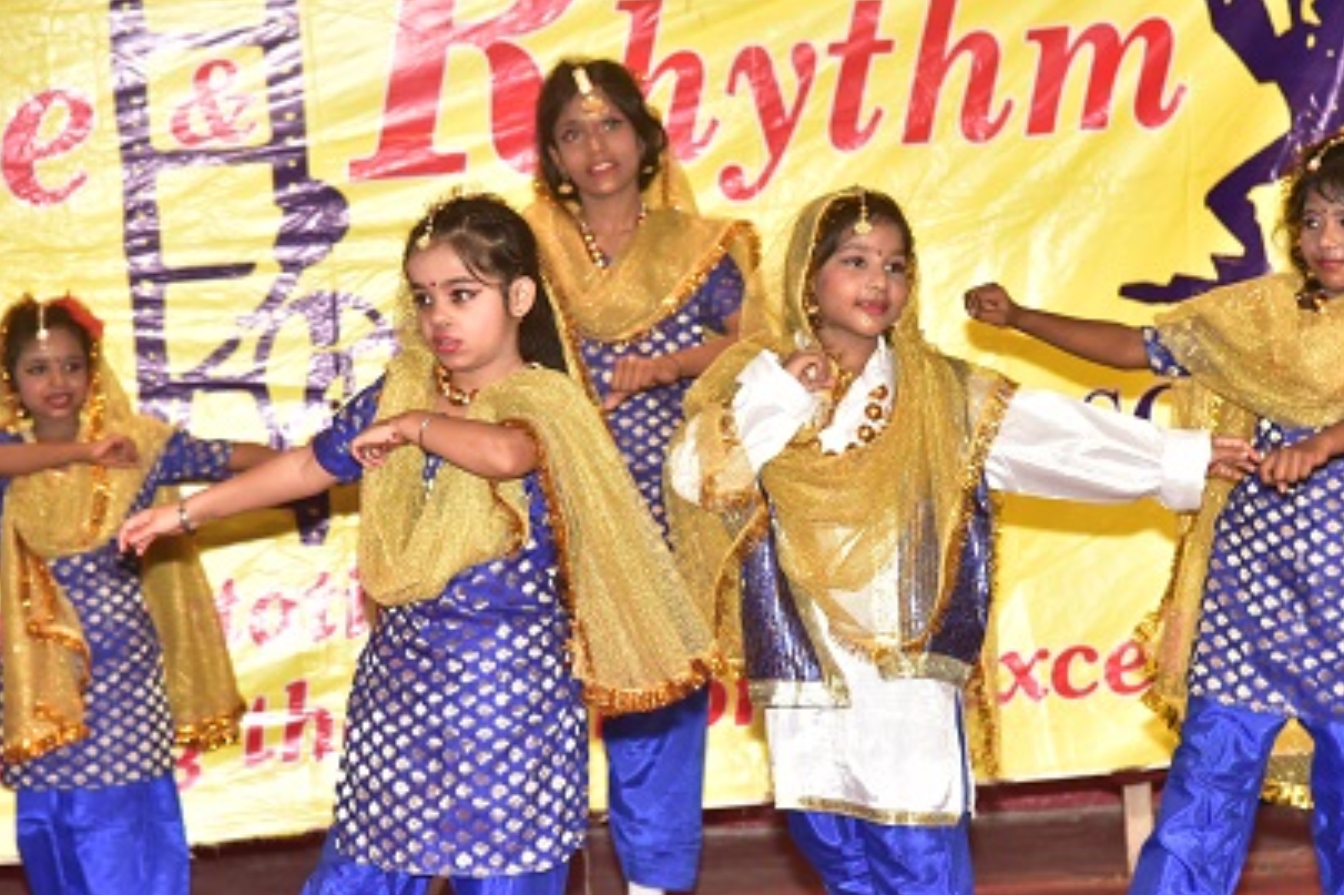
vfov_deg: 10.5
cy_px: 547
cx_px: 788
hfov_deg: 15.8
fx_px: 4851
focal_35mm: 130
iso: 1600
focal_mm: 105
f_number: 5
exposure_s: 1/125
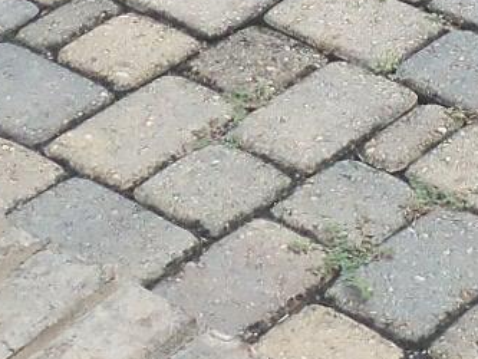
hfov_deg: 11.1
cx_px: 715
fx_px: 2376
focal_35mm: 172
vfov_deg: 7.9
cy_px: -527
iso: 64
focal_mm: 5.1
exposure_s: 1/200
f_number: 3.3
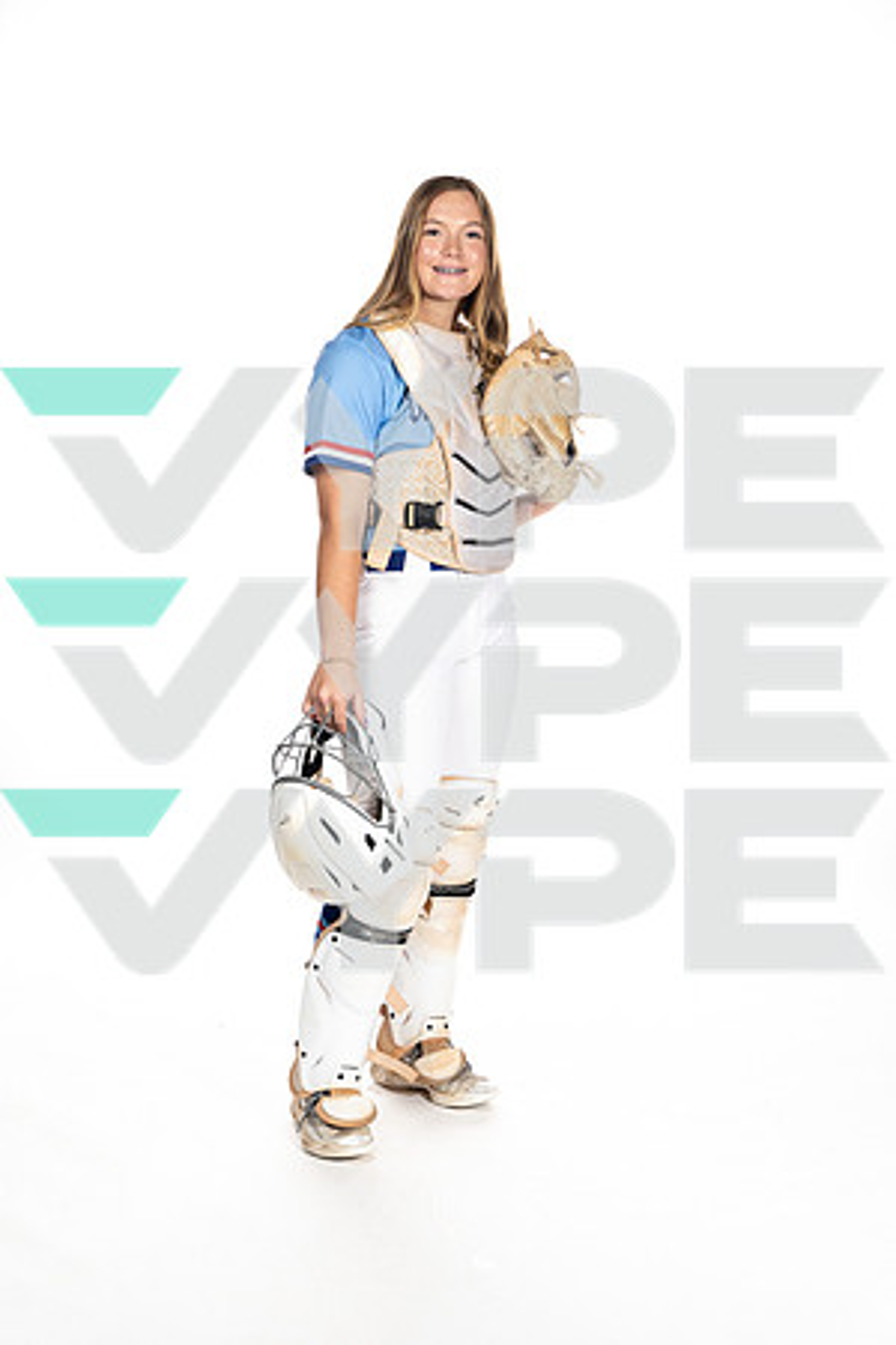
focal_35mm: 49
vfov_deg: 40.3
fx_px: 1829
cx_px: 448
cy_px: 672
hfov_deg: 27.5
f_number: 6.3
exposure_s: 1/250
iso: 400
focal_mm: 49
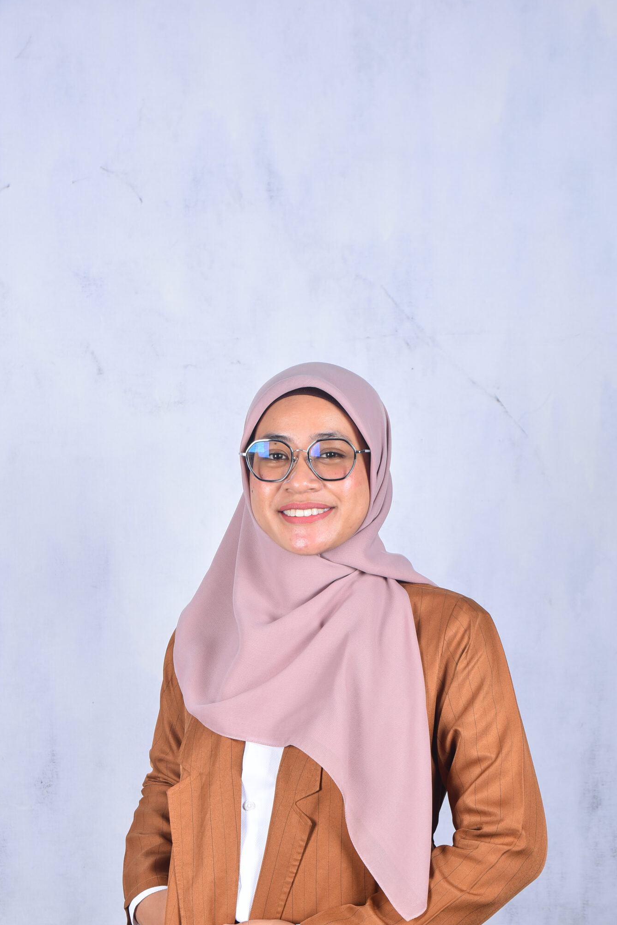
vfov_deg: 31.2
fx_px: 1644
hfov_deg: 21.3
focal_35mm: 64
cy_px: 588
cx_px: 332
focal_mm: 50
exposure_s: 1/160
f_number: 8
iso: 250
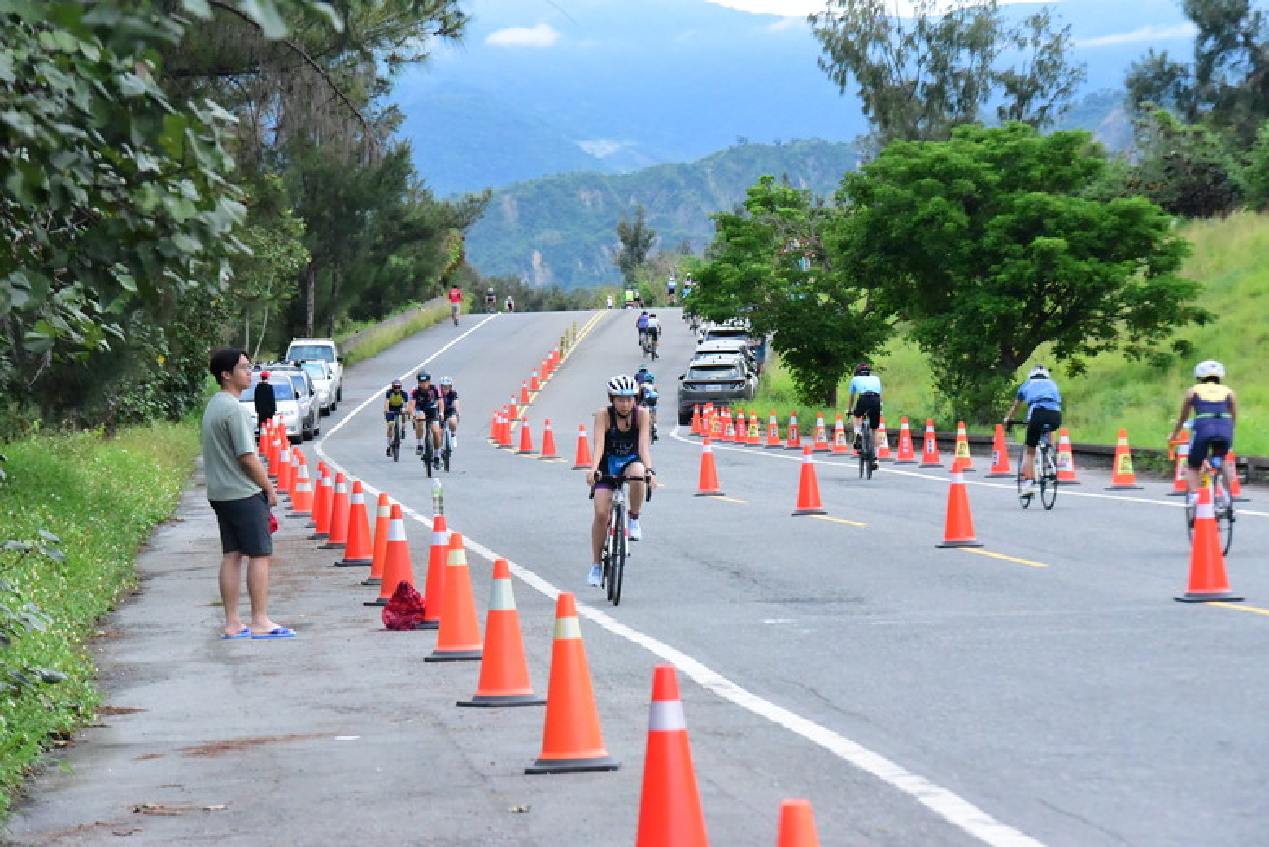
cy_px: 424
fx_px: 5114
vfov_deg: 9.5
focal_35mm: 145
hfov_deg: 14.1
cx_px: 634
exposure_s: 1/4000
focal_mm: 145
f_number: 8
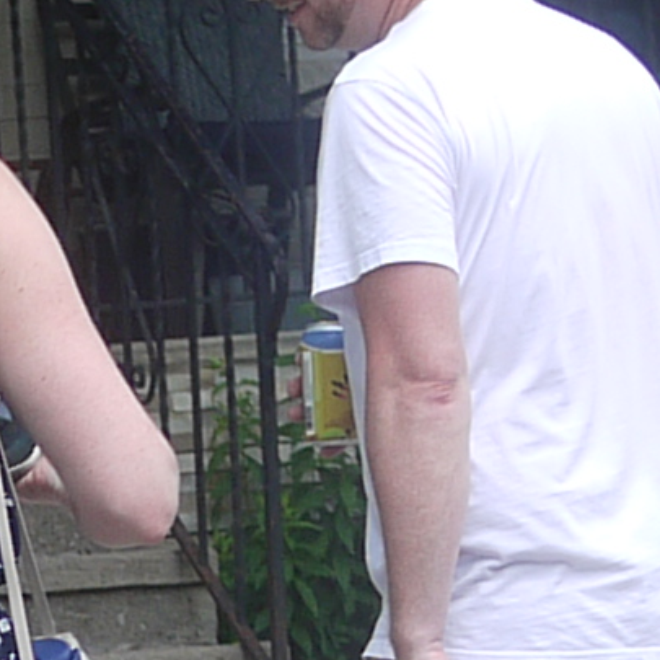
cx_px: -531
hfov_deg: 5.0
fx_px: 7528
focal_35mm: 349
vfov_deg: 5.0
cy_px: 1049
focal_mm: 20
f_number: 2.2
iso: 100
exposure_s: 1/1300
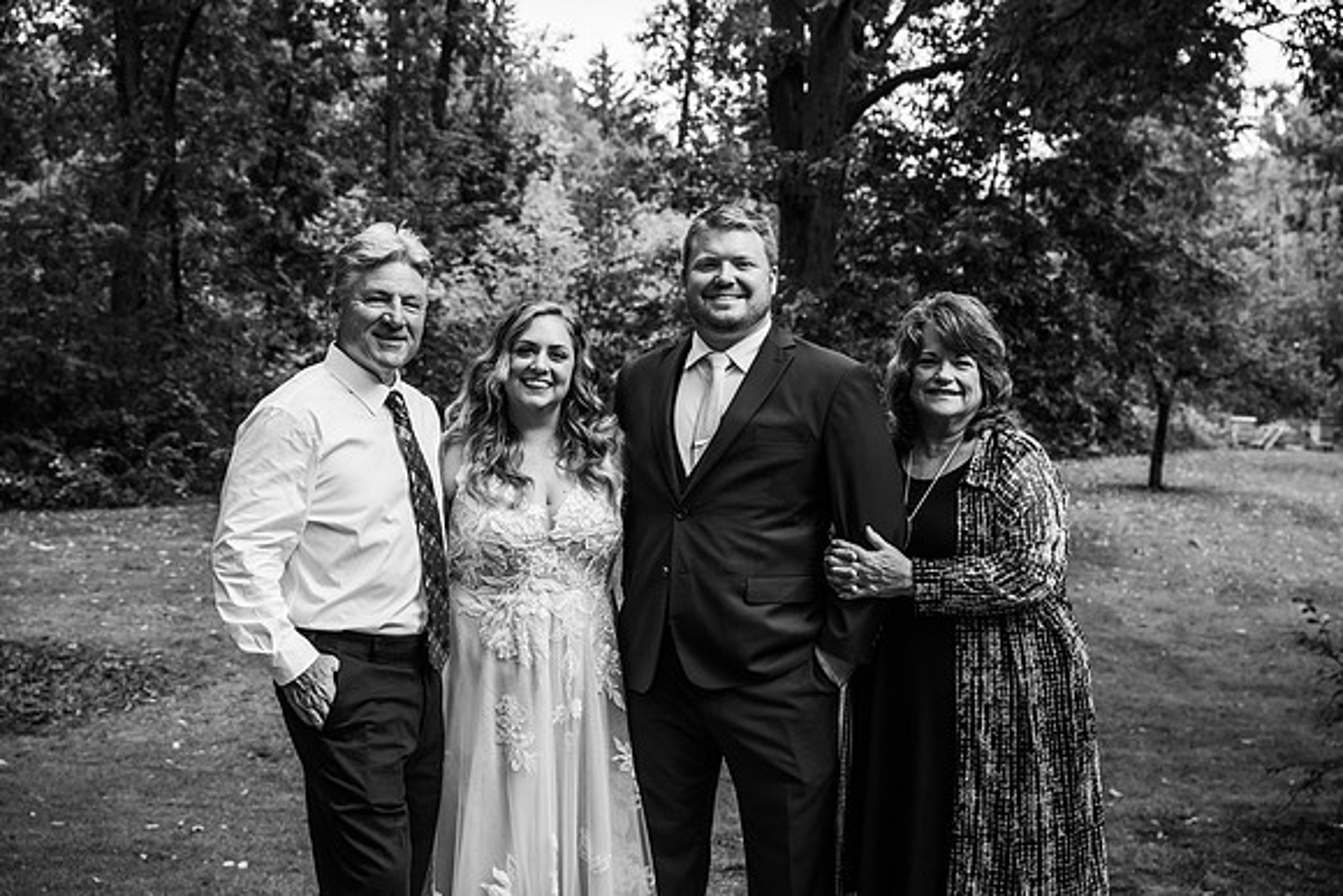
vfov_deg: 29.3
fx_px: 1716
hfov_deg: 42.7
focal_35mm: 46
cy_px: 448
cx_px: 672
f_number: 5.6
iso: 200
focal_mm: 46
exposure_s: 1/400
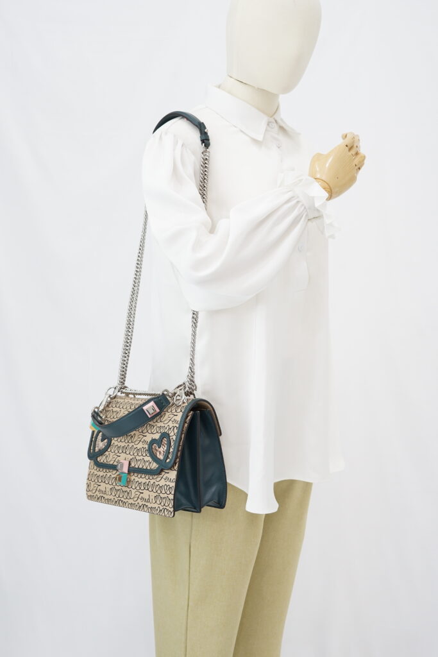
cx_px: 219
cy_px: 328
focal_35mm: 50
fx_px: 912
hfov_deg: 27.0
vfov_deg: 39.6
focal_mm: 50
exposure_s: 1/8
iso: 640
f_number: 6.3
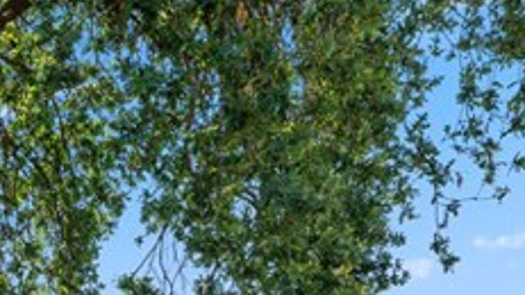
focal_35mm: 65
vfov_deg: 15.8
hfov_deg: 28.2
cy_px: 532
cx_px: -105
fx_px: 905
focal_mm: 14
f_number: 9
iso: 250
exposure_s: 1/60
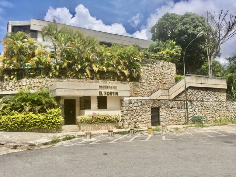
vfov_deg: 48.2
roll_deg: +1.9
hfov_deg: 61.7
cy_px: 88
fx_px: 198
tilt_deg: +6.3
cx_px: 118
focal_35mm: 29
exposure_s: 1/2262
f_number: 2.2
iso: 25
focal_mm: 4.15
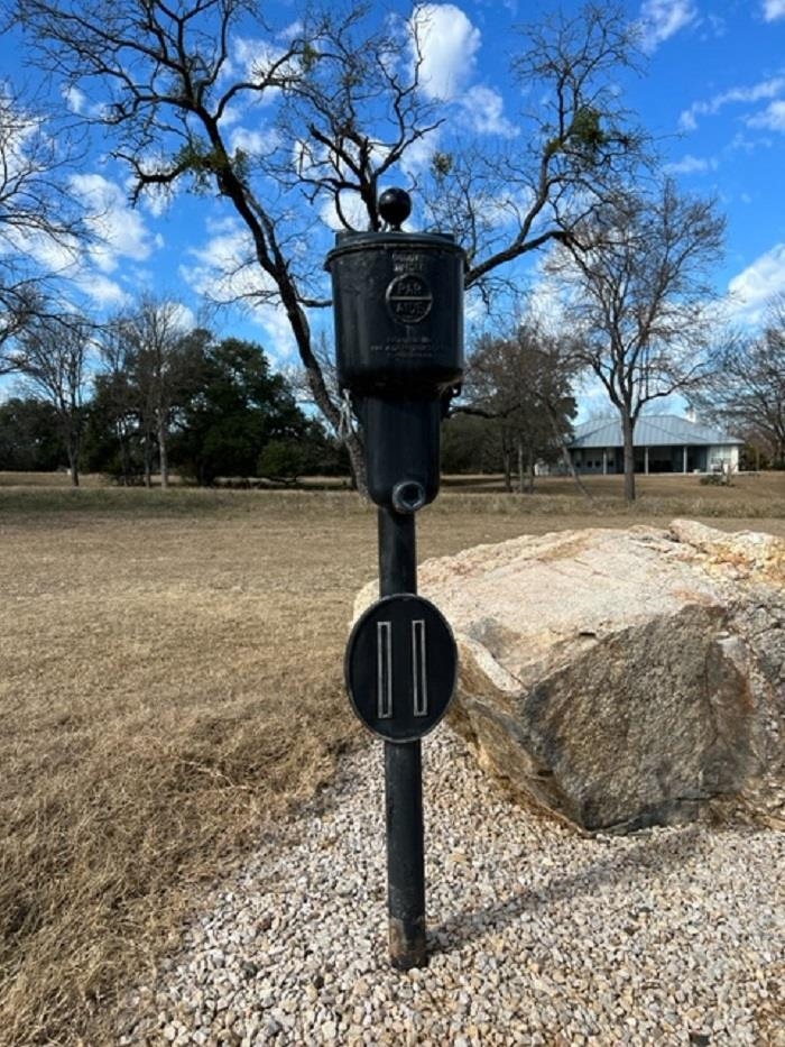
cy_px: 524
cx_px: 392
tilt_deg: -4.6
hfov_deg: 53.1
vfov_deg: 67.3
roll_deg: +1.9
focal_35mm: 26
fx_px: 786
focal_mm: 5.7
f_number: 1.5
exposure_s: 1/3077
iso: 50
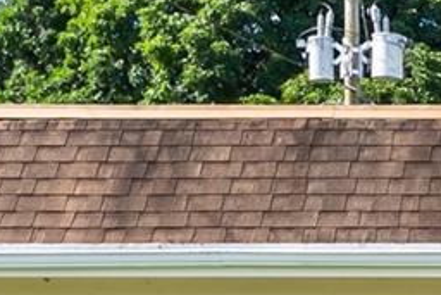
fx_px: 1765
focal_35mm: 144
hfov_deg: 12.5
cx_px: 887
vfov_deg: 9.3
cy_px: 433
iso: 200
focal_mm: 23
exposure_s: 1/80
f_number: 9
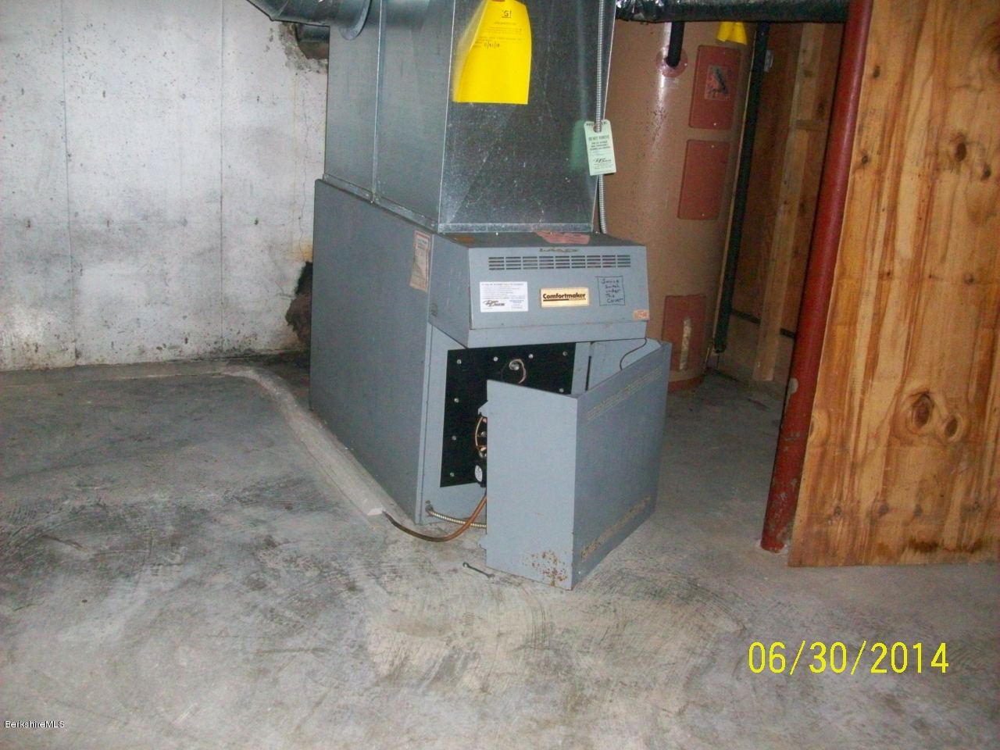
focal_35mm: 34
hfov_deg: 54.0
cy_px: 375
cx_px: 500
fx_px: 982
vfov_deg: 41.8
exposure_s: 1/60
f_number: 2.8
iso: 320
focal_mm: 5.7
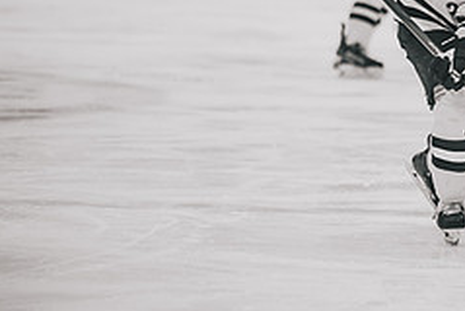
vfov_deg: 3.1
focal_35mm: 451
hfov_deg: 4.5
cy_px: 33
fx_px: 5832
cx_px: 586
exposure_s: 1/640
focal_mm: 150
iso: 800
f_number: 2.8
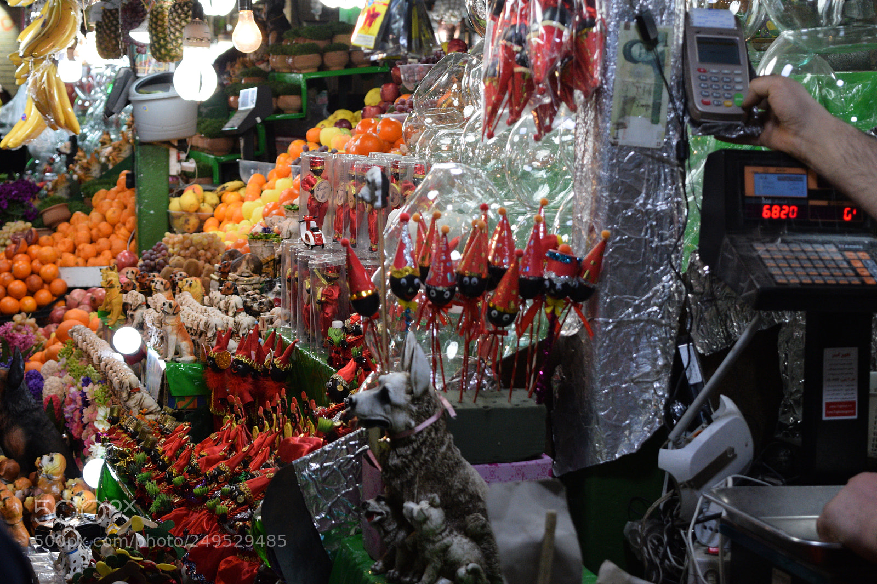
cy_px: 292
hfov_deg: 24.6
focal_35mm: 82
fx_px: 2009
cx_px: 438
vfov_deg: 16.5
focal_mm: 55
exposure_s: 1/640
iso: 1600
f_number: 5.6
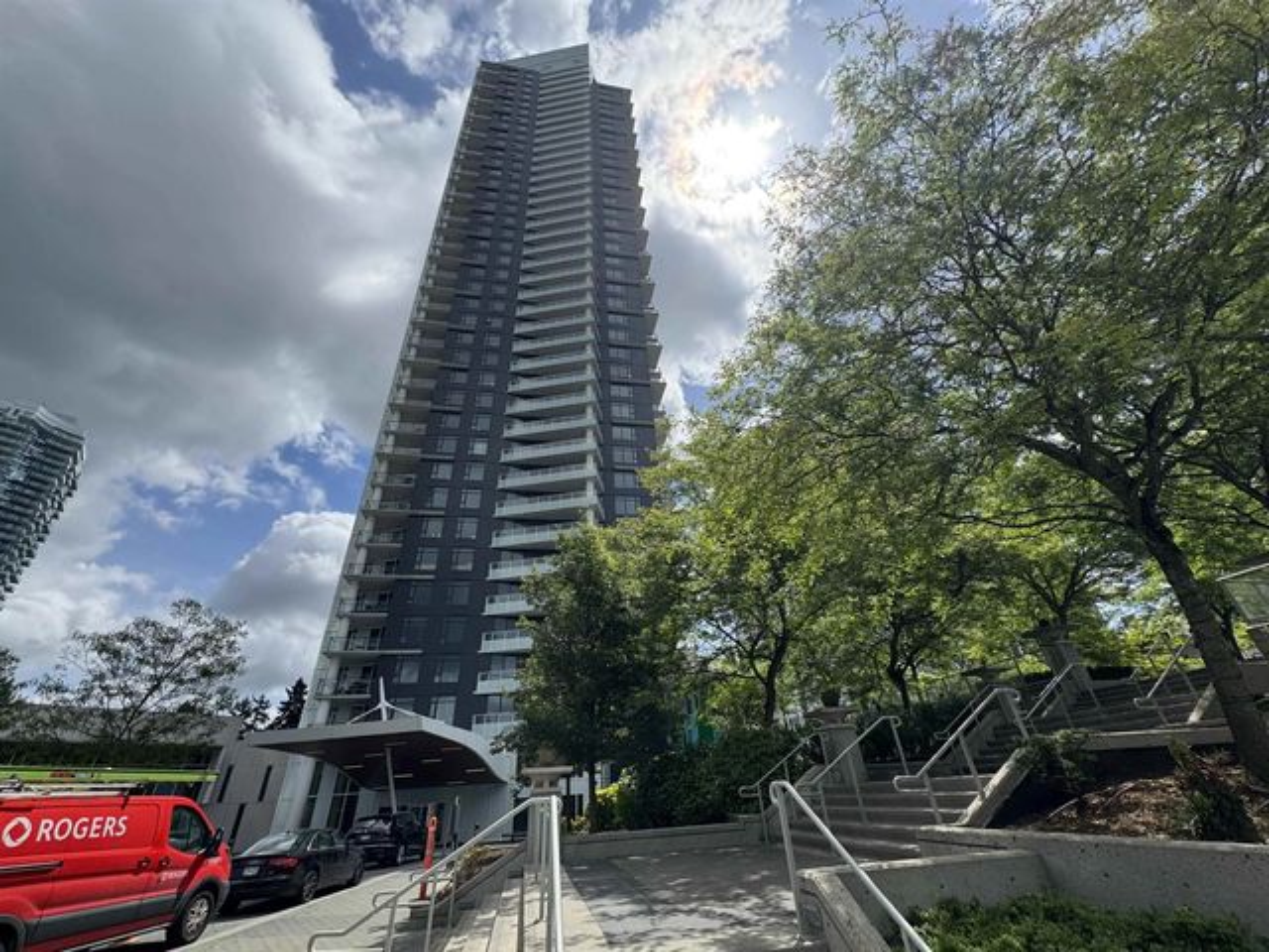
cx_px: 634
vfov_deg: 85.7
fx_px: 513
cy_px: 476
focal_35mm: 14
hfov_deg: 102.1
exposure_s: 1/2208
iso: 50
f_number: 2.2
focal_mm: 2.22
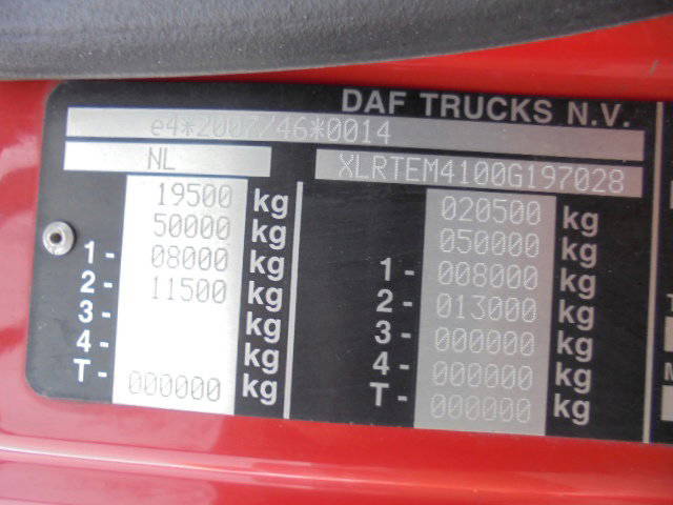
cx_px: 336
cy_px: 252
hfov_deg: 67.3
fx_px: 505
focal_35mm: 26
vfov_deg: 53.1
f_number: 3.5
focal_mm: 4.6
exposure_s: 1/30
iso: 160
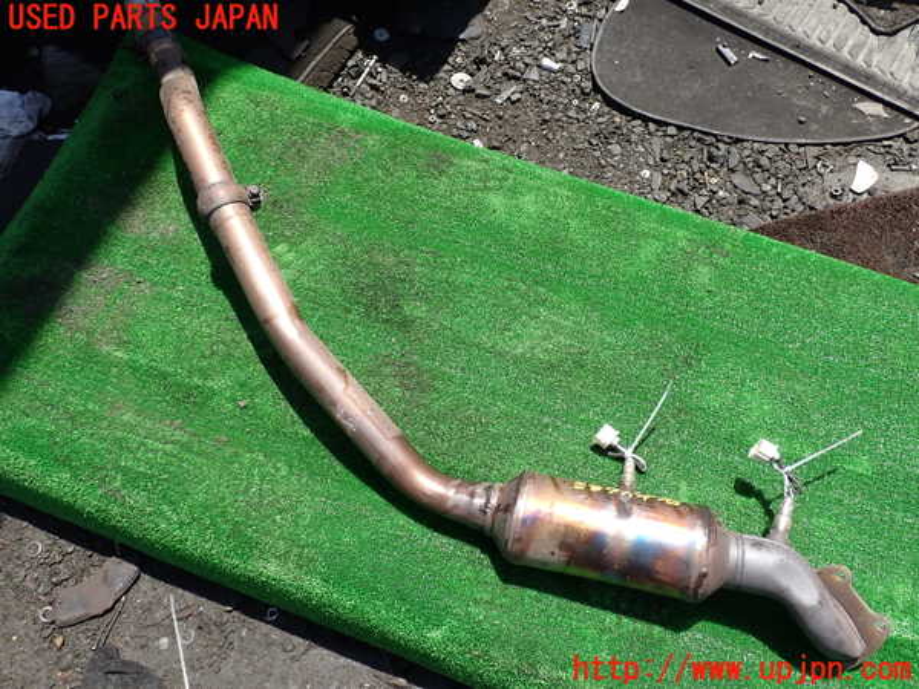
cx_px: 460
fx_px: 796
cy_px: 344
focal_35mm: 30
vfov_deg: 46.8
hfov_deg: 60.0
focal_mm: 5.4
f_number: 3.2
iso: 100
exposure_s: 1/640
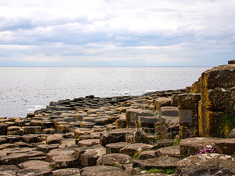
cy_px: 87
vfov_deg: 24.8
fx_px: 401
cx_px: 131
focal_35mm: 59
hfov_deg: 32.7
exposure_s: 1/320
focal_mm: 35
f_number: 18
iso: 500
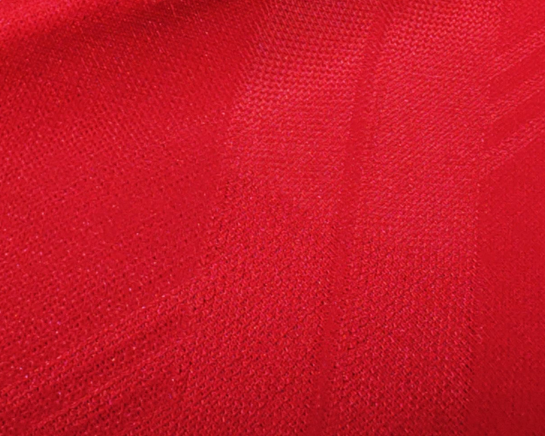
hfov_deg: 25.3
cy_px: -203
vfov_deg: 18.5
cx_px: 109
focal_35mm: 74
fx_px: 1194
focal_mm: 2.59
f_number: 2.2
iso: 65
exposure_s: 1/50
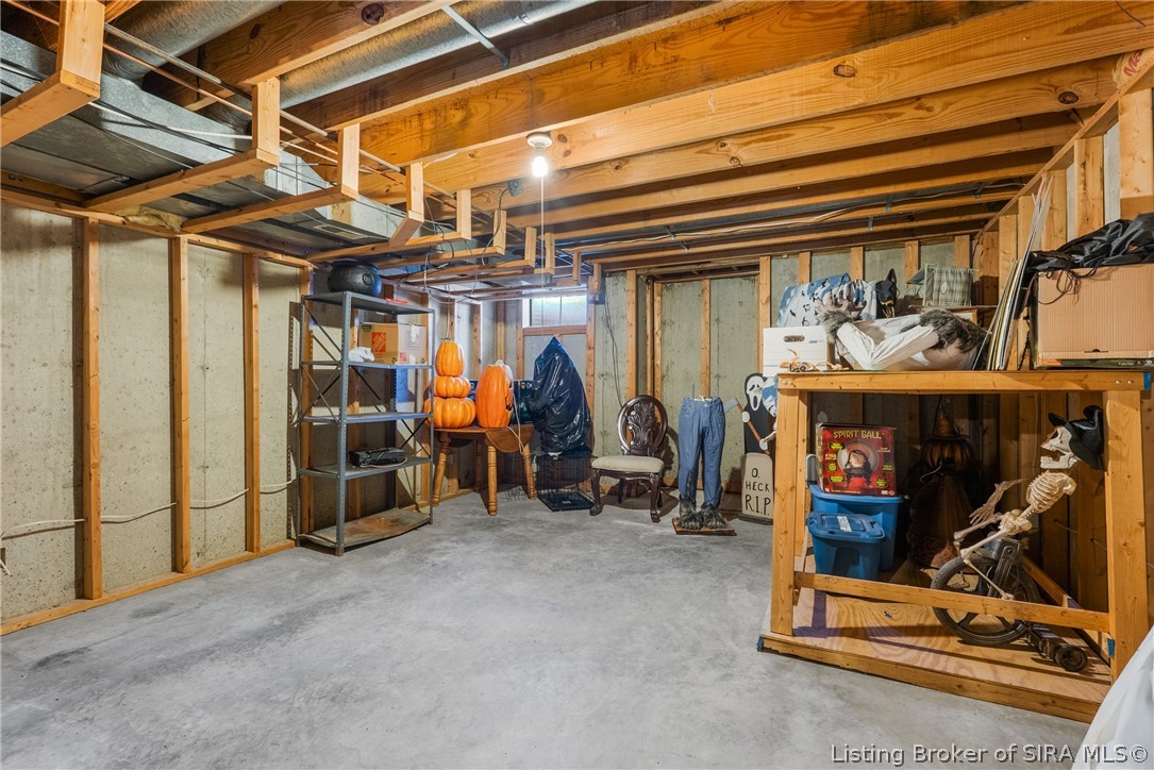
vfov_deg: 73.8
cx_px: 577
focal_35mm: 16
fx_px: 513
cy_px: 385
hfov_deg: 96.7
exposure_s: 4
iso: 800
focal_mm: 16
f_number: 11
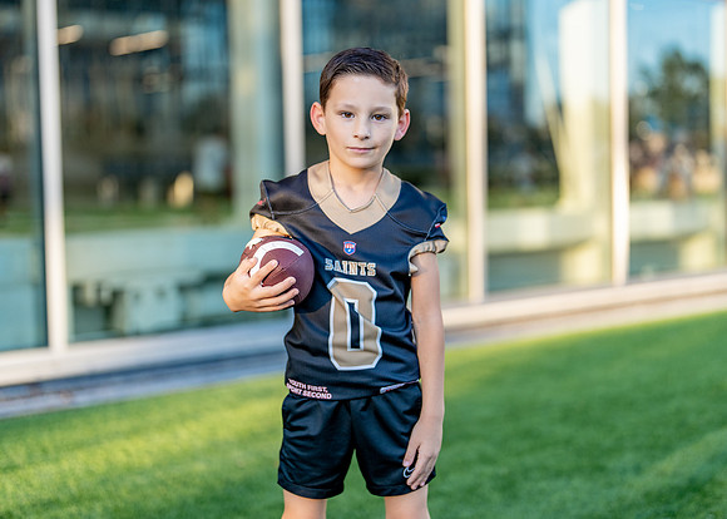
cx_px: 366
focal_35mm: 59
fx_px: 1228
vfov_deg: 23.9
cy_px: 240
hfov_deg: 33.0
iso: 200
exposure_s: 1/1600
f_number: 1.2
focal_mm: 50
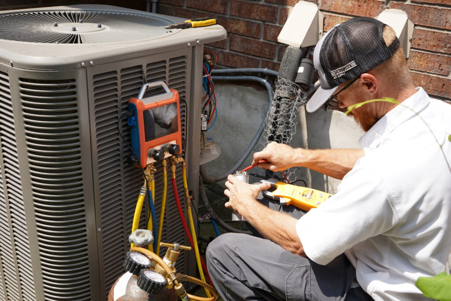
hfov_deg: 50.7
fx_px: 476
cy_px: 150
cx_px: 226
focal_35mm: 38
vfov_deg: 35.1
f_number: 6.3
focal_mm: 38
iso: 100
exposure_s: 1/160
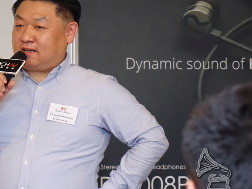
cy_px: 82
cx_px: 62
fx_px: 1654
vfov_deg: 6.6
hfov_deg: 8.7
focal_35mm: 227
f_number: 4
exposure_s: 1/100
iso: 1600
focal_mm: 55.65
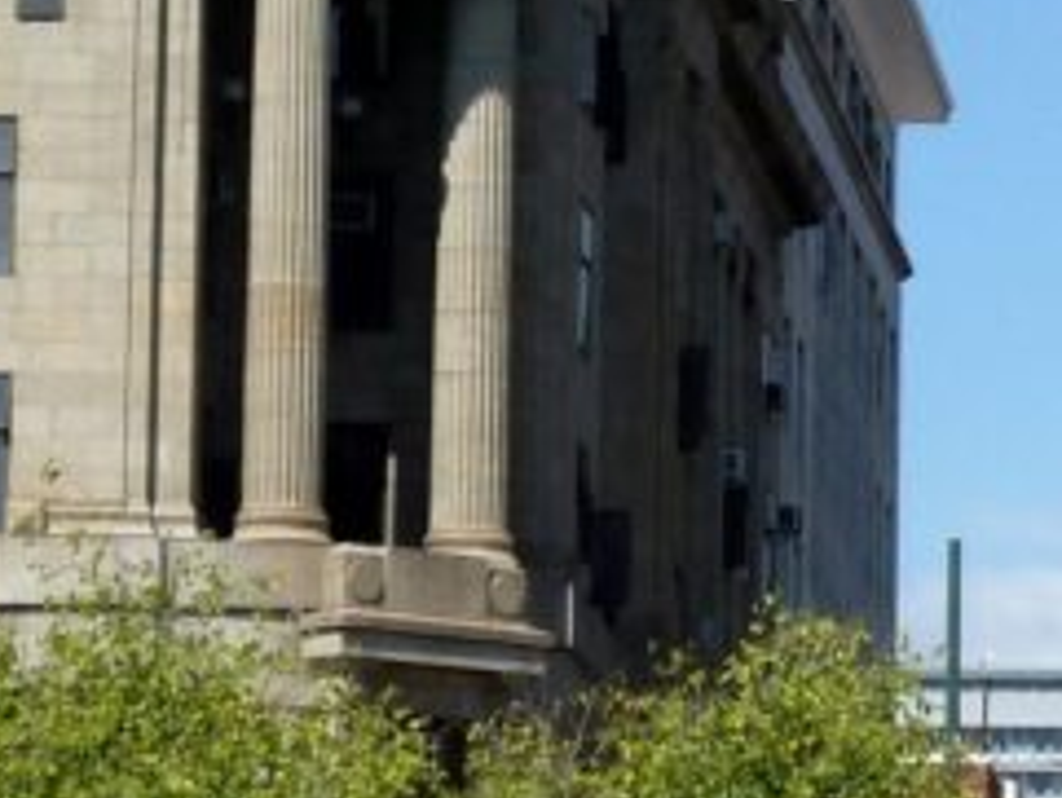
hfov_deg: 6.4
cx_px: 1560
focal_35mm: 306
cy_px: 741
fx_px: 9393
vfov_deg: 4.9
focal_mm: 11.9
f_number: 5
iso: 80
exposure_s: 1/400
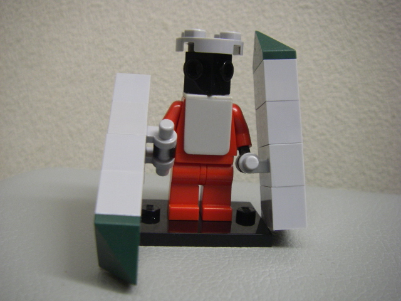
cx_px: 200
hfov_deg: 49.0
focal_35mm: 38
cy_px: 150
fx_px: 440
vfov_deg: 37.7
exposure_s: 1/5
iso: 160
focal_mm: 6.3
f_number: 3.3
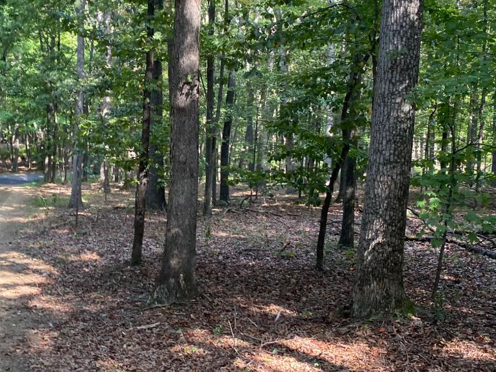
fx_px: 702
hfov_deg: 38.6
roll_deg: -4.3
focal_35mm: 49
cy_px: 125
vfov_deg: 29.5
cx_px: 179
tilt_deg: -7.5
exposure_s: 1/121
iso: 80
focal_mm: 4.25
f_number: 1.8
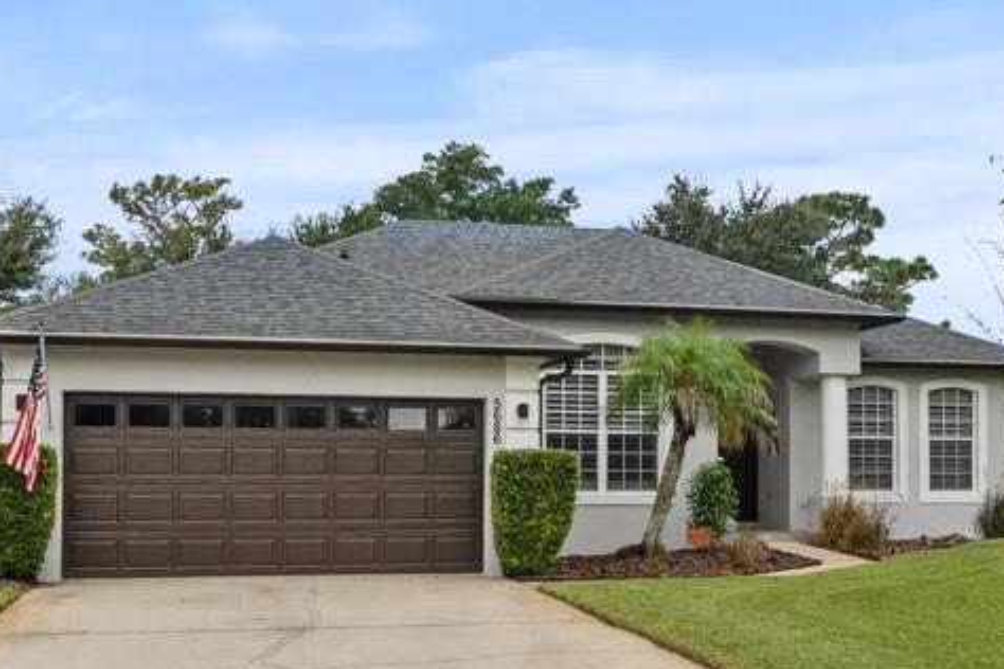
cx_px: 659
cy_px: 520
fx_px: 1506
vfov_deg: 24.7
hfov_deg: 36.5
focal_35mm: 54
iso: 800
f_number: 9
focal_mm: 16
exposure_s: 1/200
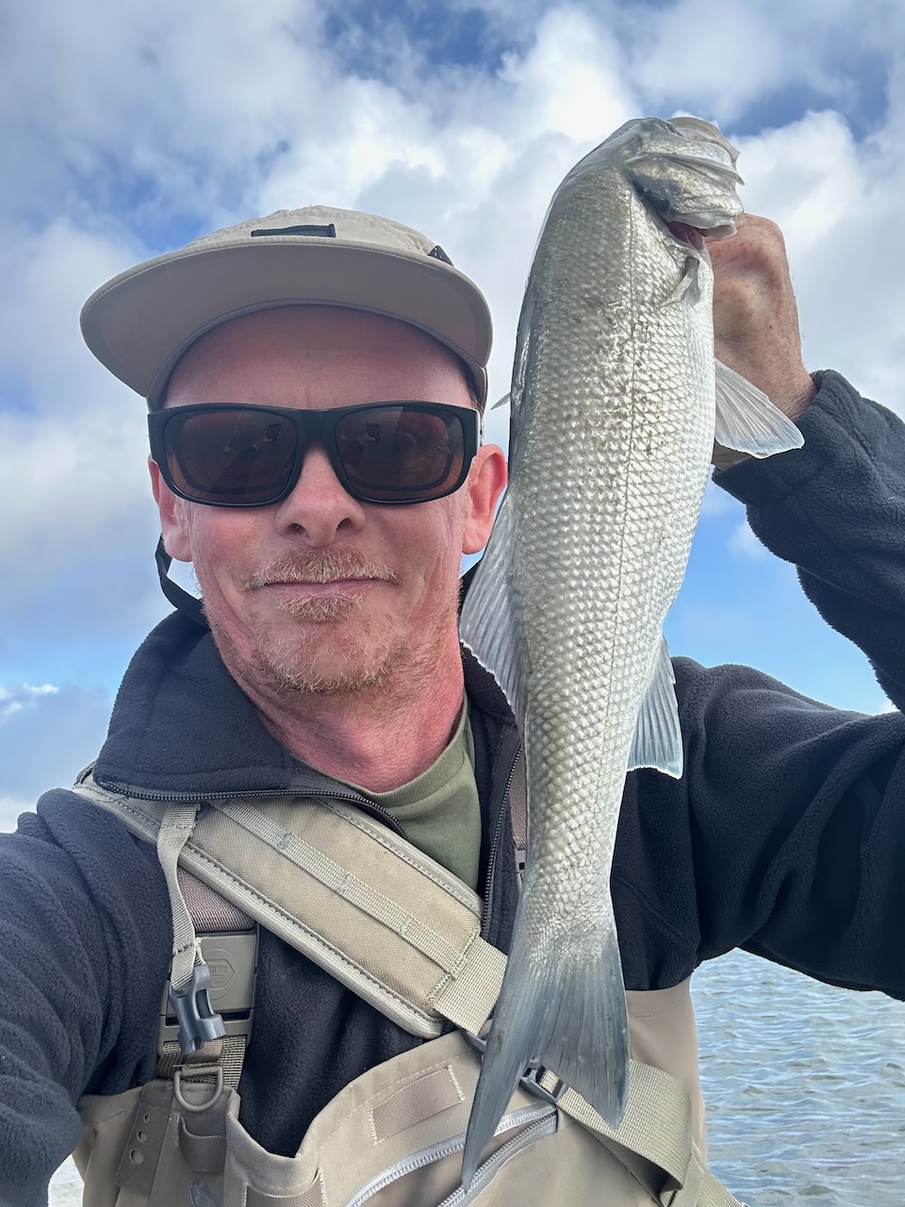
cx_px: 452
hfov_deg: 46.8
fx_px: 1046
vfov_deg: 60.0
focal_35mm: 30
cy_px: 604
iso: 25
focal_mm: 2.69
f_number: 1.9
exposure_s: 1/332
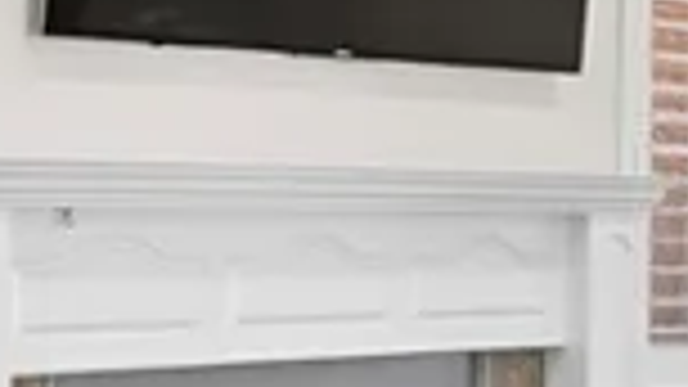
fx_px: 2426
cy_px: 245
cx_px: 922
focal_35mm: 133
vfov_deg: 9.1
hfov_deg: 15.3
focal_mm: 19
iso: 400
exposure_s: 1/2
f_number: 8
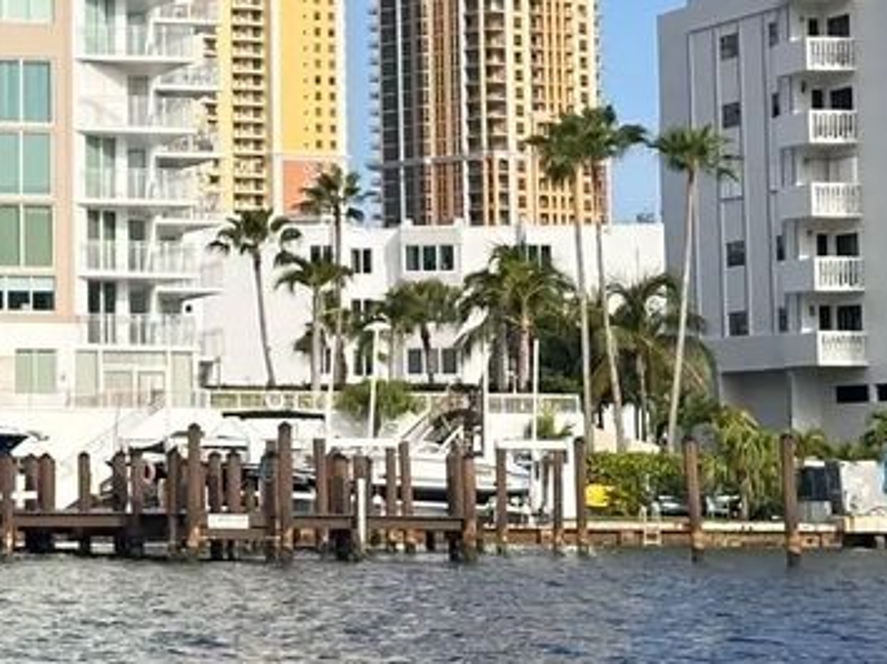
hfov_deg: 13.7
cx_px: -218
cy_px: 35
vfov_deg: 10.6
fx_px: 3559
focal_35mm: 139
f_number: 1.78
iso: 64
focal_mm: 6.86
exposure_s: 1/1613
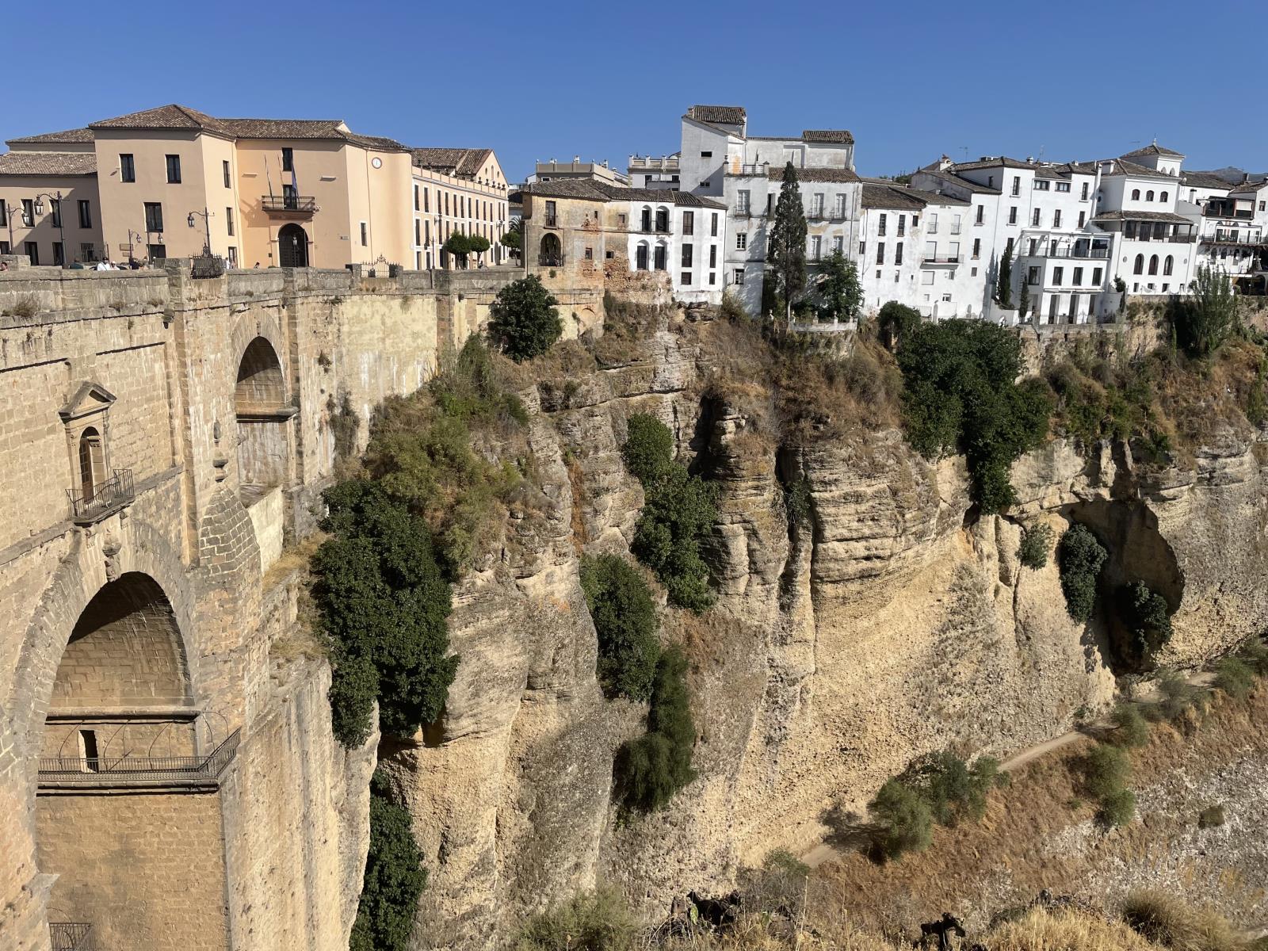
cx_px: 634
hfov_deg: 67.3
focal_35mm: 26
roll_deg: -0.9
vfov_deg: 53.1
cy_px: 476
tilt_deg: -11.6
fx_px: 952
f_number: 1.6
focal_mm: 4.2
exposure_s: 1/5556
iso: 32
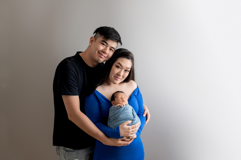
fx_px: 187
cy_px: 80
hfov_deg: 65.5
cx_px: 120
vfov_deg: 46.4
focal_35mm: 28
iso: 100
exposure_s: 1/160
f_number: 5
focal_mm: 28
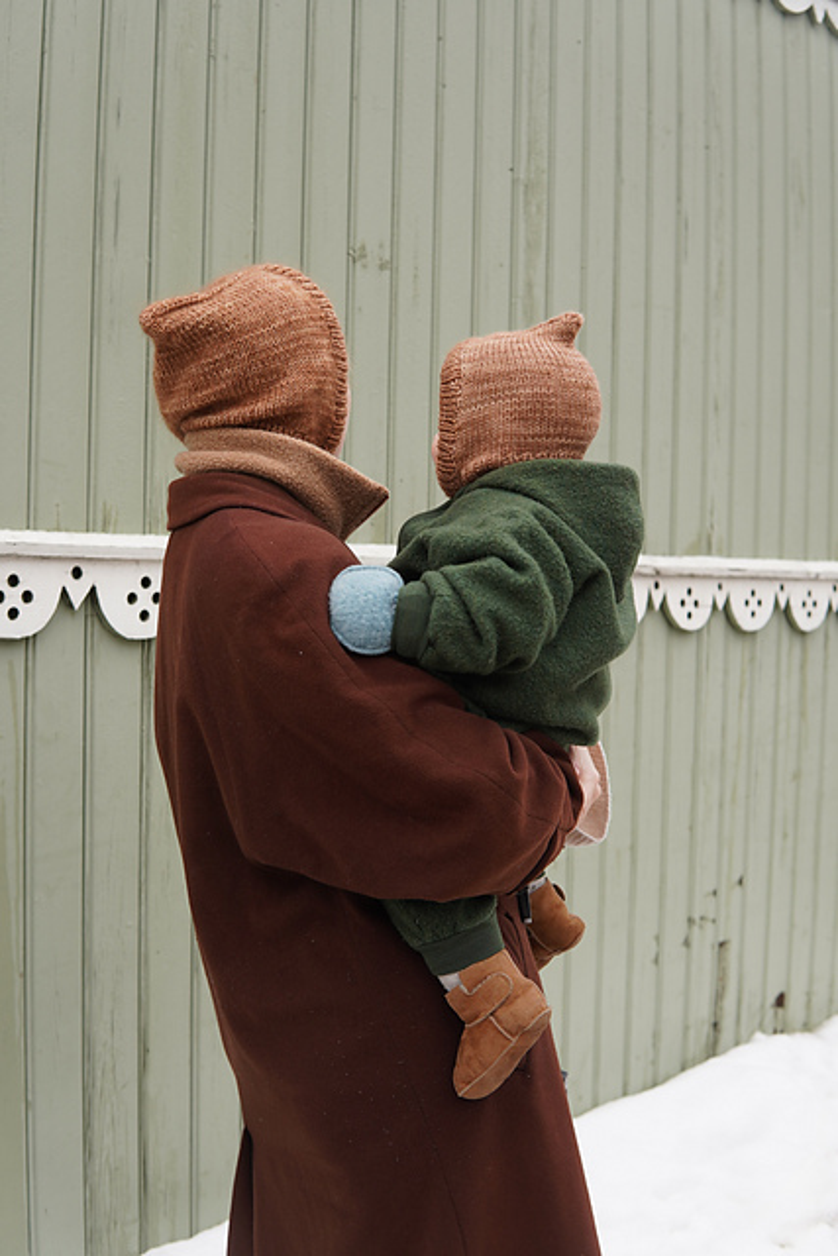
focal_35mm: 45
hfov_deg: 29.9
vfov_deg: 43.6
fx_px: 1570
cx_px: 419
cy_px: 628
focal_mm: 30
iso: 160
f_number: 4
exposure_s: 1/160
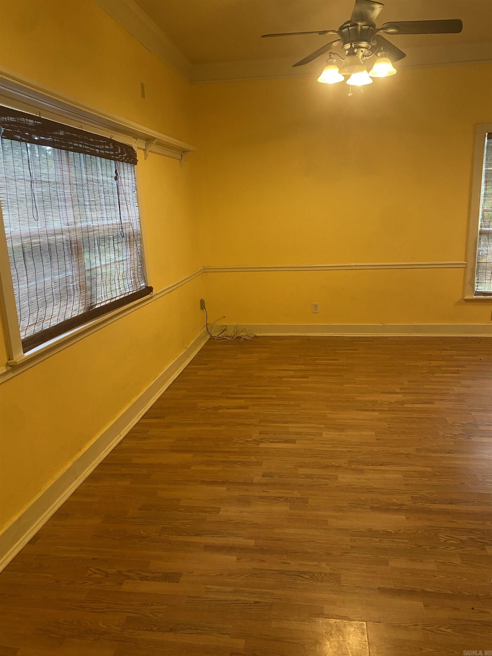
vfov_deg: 67.3
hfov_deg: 53.1
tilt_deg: -13.1
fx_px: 493
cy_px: 328
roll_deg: +1.4
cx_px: 246
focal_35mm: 26
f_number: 1.8
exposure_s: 1/60
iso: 125
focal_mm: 4.25
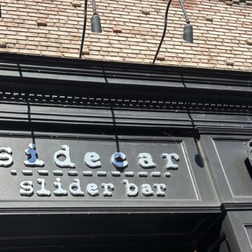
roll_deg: +6.8
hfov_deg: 36.6
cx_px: 95
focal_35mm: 46
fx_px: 379
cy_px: 194
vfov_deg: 35.8
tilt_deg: +33.1
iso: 80
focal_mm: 6.86
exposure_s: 1/2882
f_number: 1.78
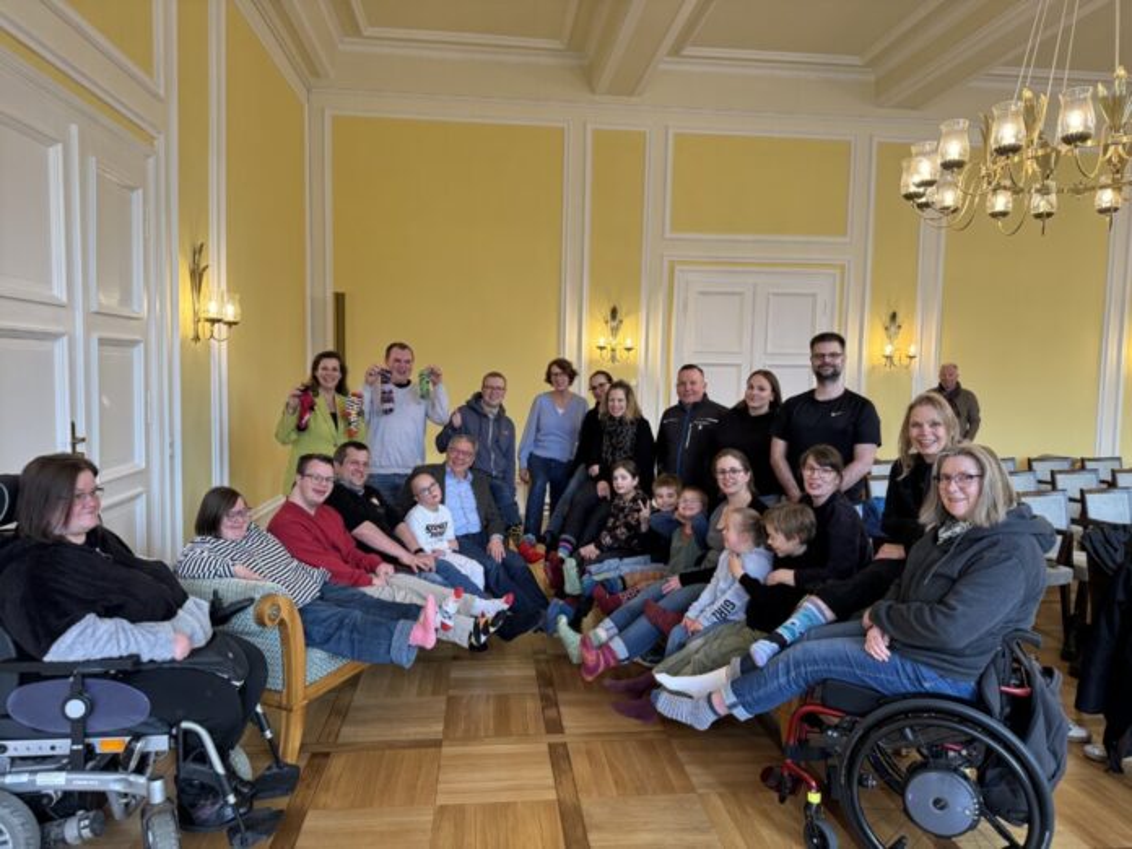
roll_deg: -0.5
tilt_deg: -3.7
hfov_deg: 71.6
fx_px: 785
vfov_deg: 56.8
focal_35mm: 24
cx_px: 566
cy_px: 424
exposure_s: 1/100
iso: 200
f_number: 1.78
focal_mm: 6.76
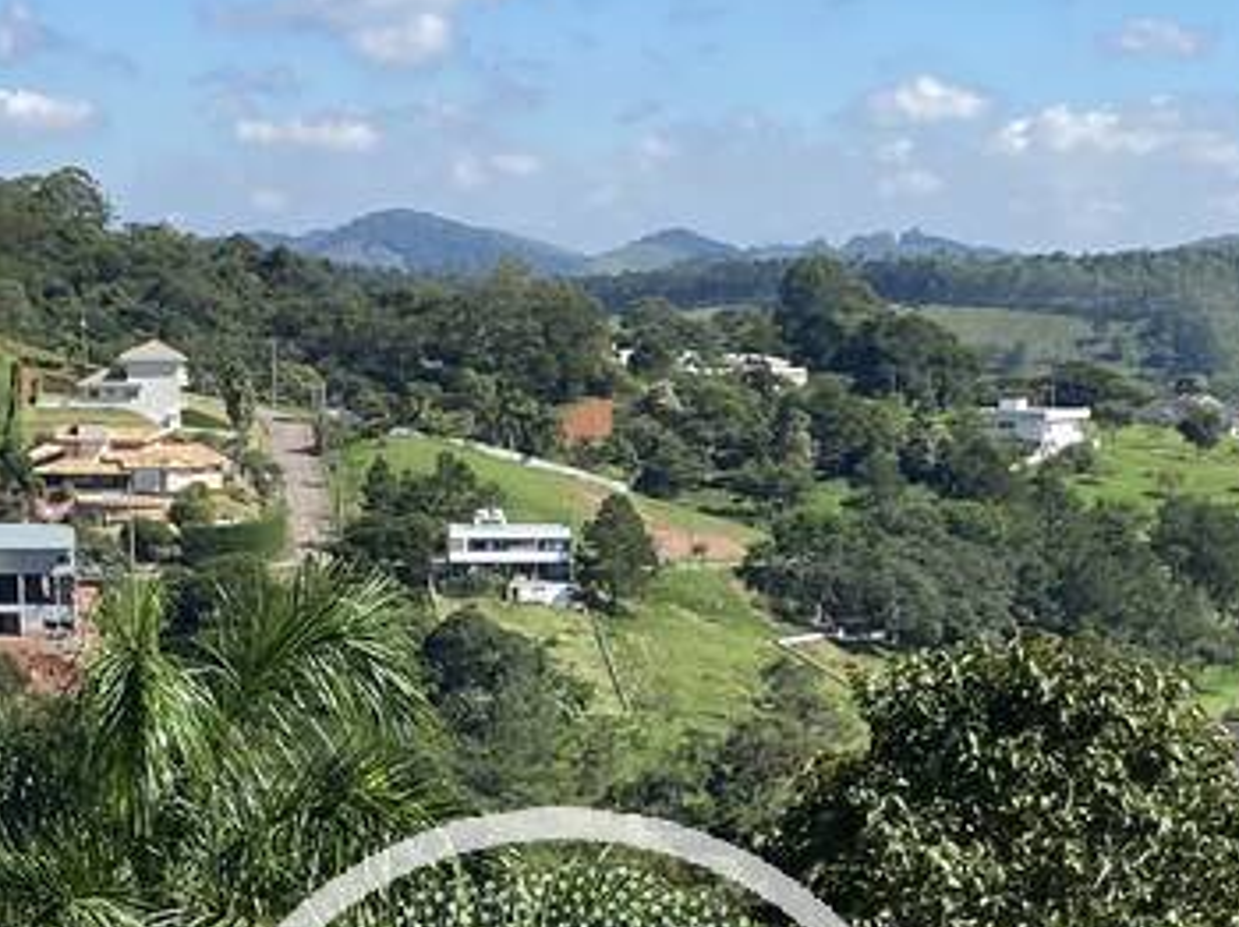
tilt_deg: -14.7
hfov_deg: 18.4
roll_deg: -0.5
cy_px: 1302
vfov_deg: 13.2
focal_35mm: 107
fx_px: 3827
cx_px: 556
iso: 32
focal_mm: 4.25
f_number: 1.8
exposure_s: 1/1961
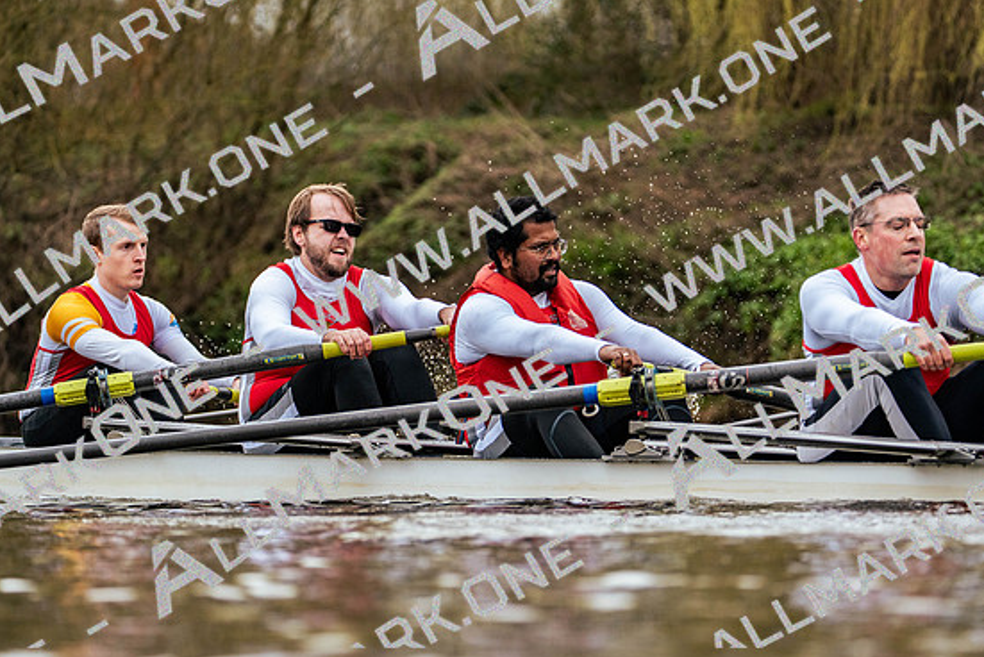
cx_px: 514
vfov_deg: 4.9
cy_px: 342
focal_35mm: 282
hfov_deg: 7.3
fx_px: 7712
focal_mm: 268
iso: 2000
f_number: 6.3
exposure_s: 1/2000
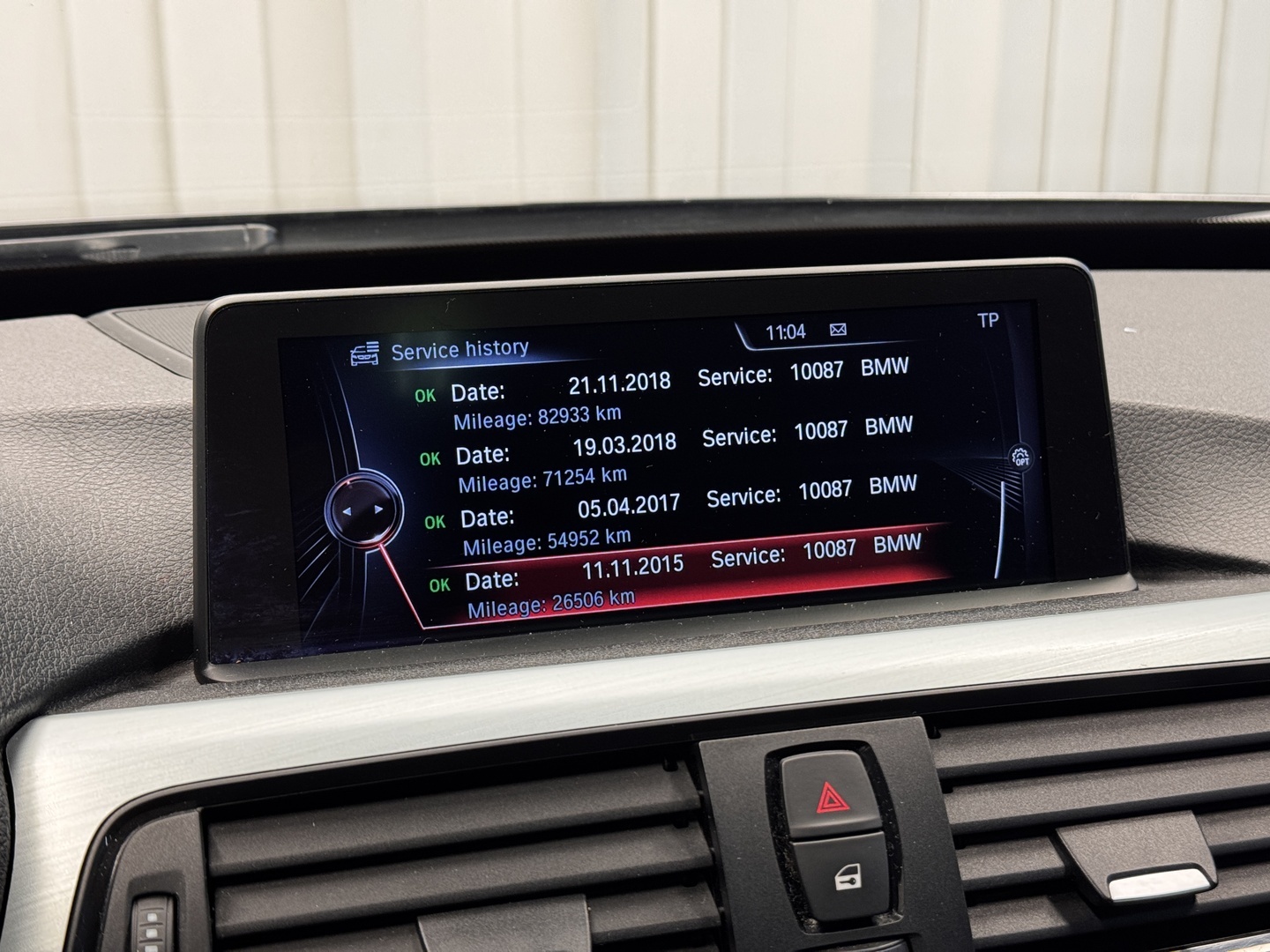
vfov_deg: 30.3
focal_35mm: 48
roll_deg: -0.6
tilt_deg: -15.3
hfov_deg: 39.7
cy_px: 476
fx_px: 1761
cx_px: 635
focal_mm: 6.76
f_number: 1.78
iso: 125
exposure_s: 1/47
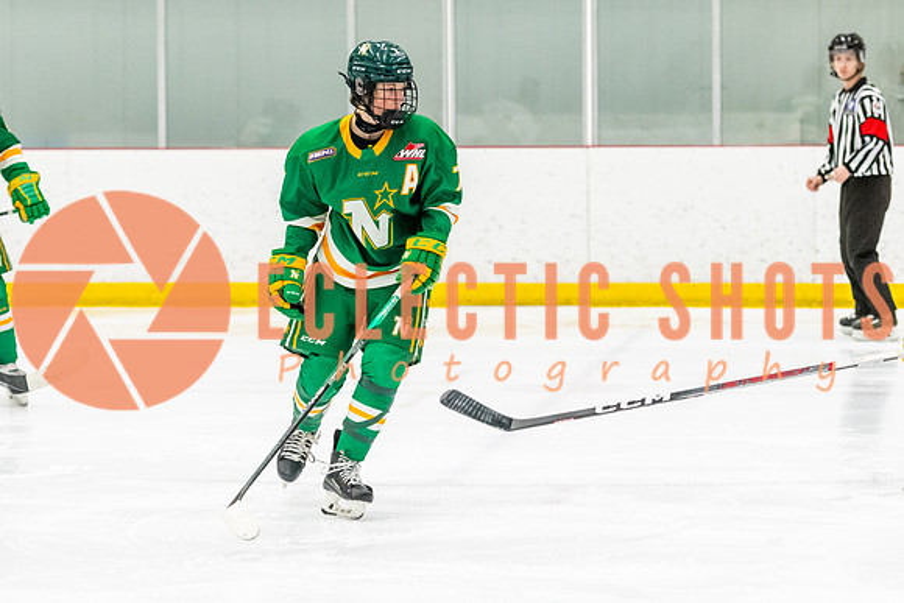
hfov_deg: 12.7
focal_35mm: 162
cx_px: 328
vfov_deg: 8.5
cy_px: 245
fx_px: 4067
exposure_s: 1/800
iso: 3200
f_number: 2.8
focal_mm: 105
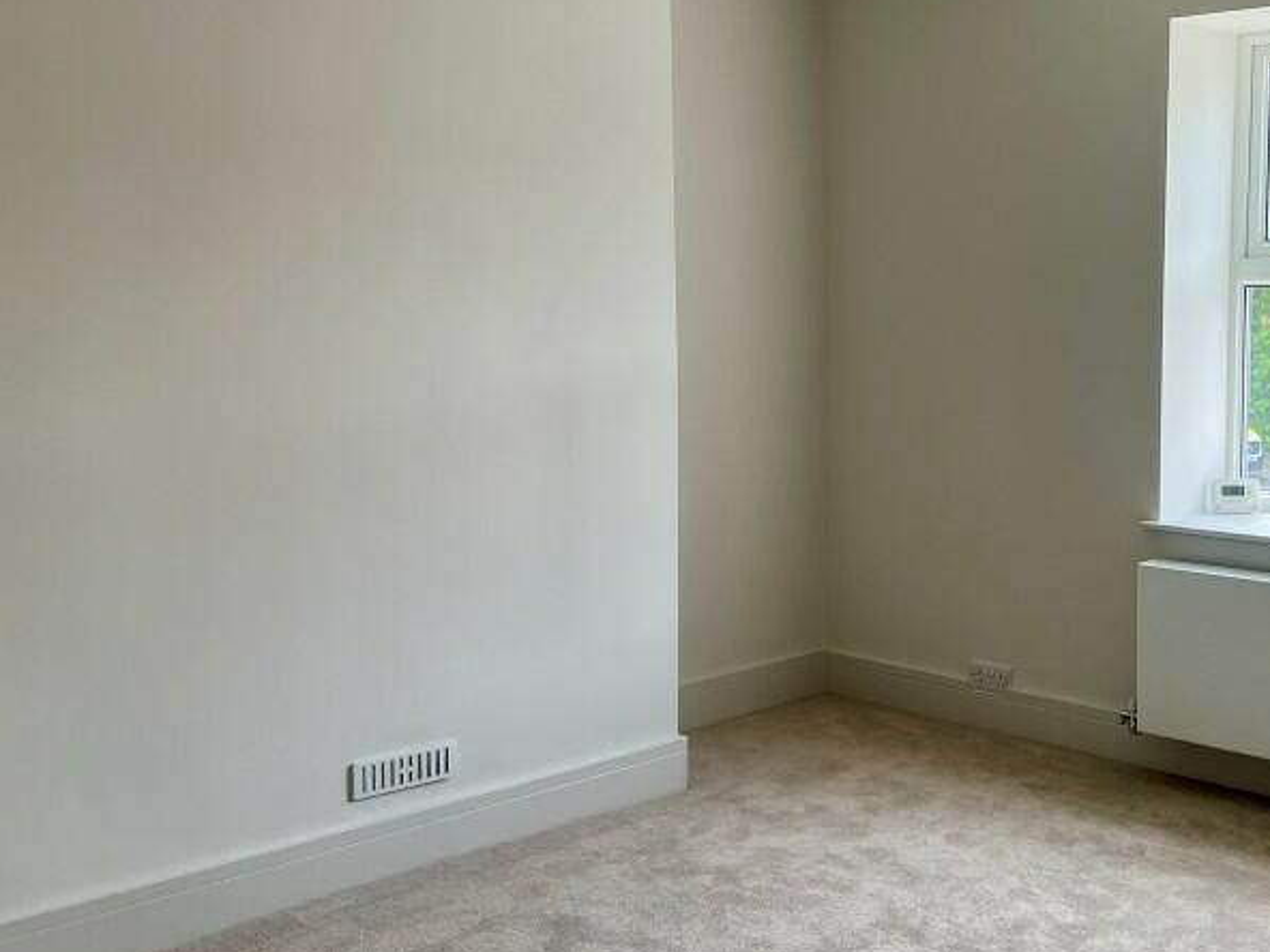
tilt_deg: -6.1
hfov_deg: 40.8
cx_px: 959
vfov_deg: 32.2
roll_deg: -0.4
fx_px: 1651
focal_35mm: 45
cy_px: 433
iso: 40
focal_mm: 5.7
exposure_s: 1/228
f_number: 1.5
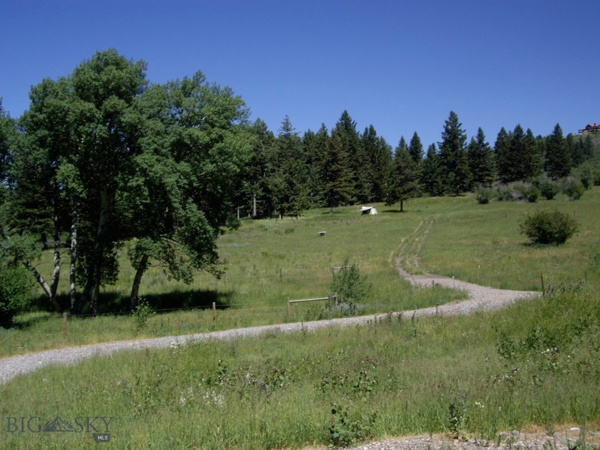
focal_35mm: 46
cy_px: 225
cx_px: 300
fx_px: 797
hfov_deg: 41.2
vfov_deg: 31.5
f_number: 6.2
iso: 50
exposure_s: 1/200
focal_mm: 9.6
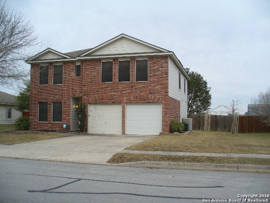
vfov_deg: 38.7
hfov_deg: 50.1
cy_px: 102
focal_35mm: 37
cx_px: 135
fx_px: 289
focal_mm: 6.1
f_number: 2.8
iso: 100
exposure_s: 1/500
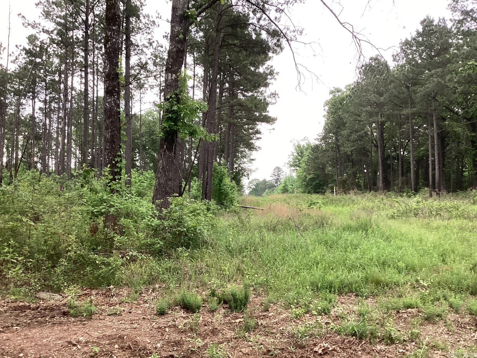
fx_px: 427
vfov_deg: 45.4
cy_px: 179
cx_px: 238
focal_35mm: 31
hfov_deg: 58.4
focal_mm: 3.3
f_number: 2.4
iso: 100
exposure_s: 1/120
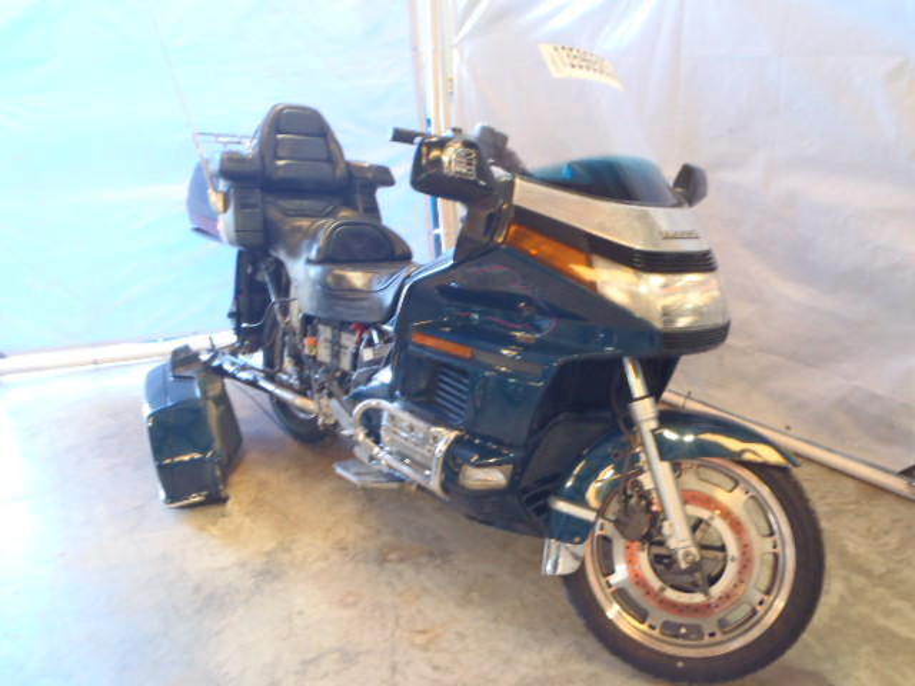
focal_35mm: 28
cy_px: 343
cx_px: 458
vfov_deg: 49.7
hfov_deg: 63.4
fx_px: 740
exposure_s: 1/10
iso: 200
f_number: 3.5
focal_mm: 5
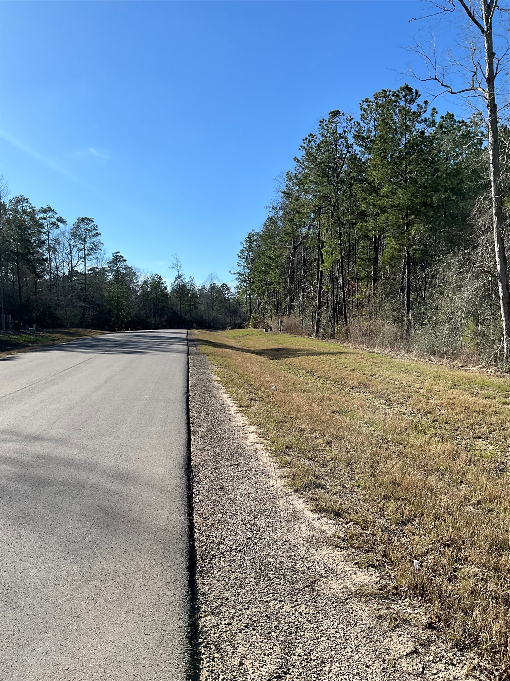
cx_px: 255
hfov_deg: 48.2
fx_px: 570
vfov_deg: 61.7
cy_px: 340
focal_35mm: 29
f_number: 1.8
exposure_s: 1/1984
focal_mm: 3
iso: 25
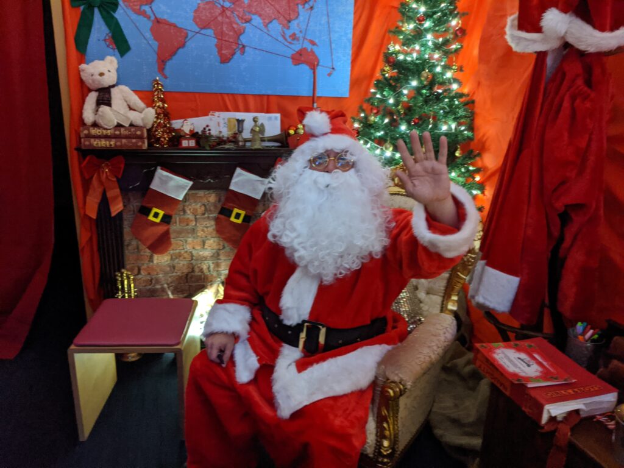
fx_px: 487
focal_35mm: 27
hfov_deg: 65.3
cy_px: 234
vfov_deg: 51.4
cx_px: 312
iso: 783
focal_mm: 4.44
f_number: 1.8
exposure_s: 1/20
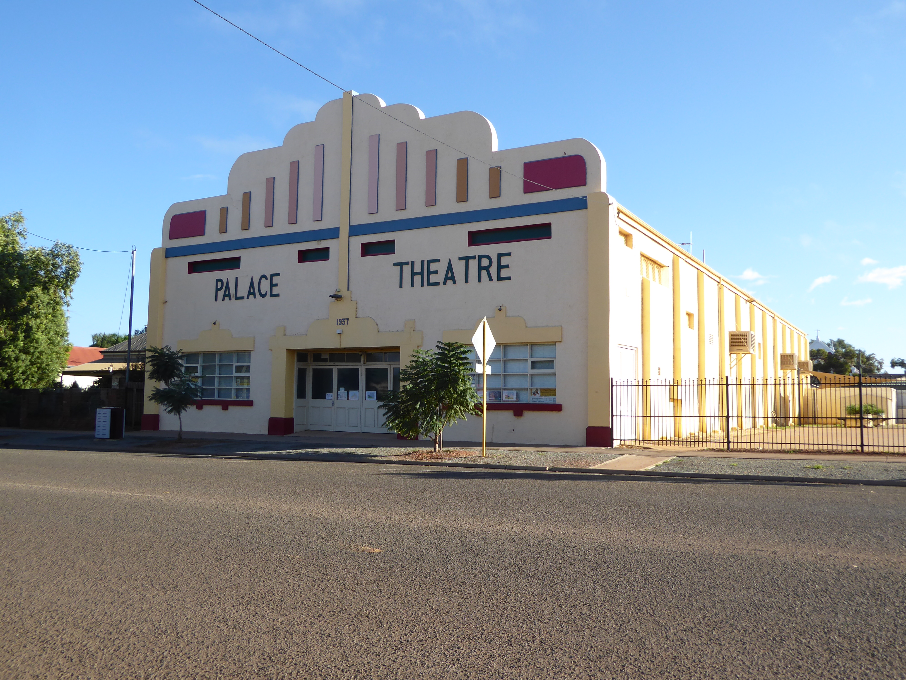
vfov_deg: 44.2
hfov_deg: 56.8
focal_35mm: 32
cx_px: 453
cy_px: 340
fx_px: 838
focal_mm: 5.4
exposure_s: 1/400
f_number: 3.5
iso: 80
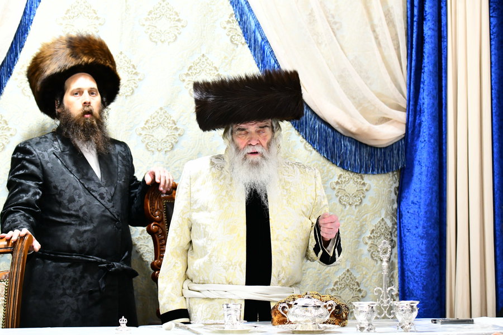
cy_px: 168
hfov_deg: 13.2
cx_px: 252
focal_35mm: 155
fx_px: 2166
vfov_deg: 8.9
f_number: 5.6
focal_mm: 155
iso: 4000
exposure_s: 1/160
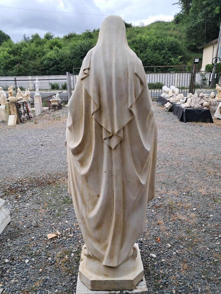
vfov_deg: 65.3
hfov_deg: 51.4
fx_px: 230
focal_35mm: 27
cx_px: 110
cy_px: 147
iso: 50
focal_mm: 4
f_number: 1.8
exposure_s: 1/120
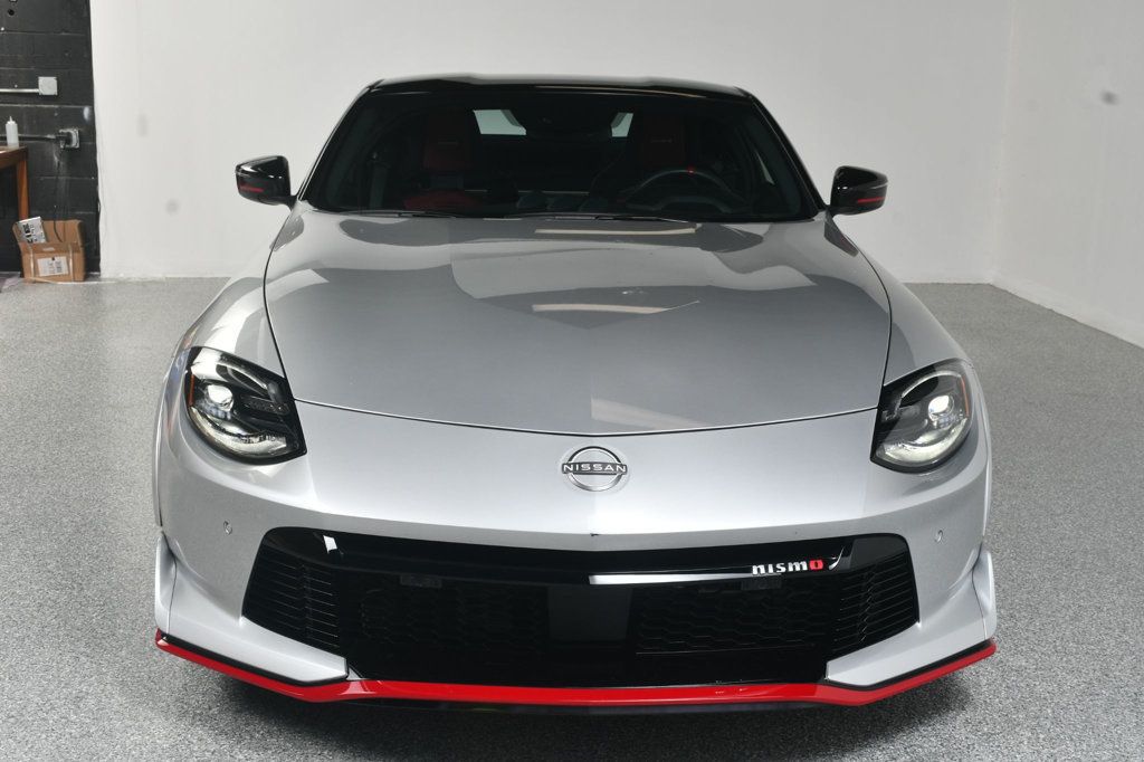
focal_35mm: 48
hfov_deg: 41.1
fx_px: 1525
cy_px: 381
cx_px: 572
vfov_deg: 28.1
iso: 100
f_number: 11
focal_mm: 32
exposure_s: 1/160
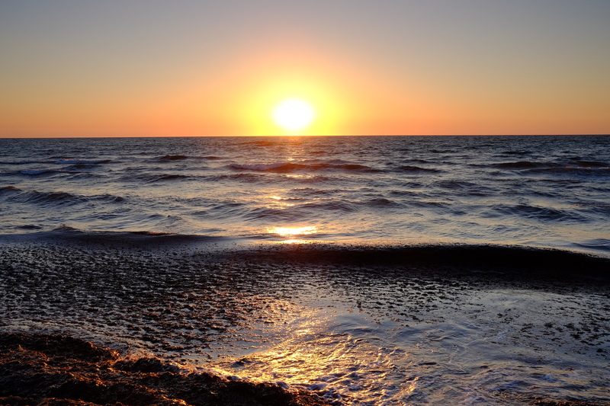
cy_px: 203
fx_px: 593
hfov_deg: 54.4
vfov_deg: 37.8
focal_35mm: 35
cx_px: 305
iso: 200
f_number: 8
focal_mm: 23
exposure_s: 1/75
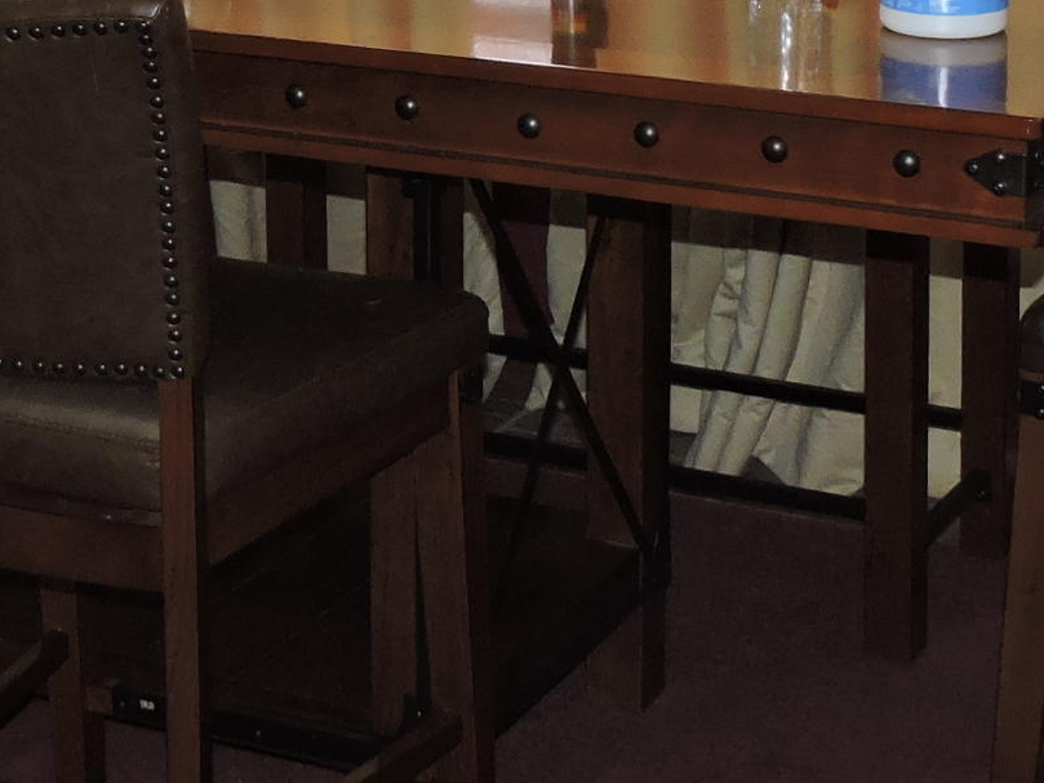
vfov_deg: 15.9
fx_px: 2685
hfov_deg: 22.0
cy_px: -174
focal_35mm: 89
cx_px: 410
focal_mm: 4.3
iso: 200
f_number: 3.3
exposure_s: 1/30
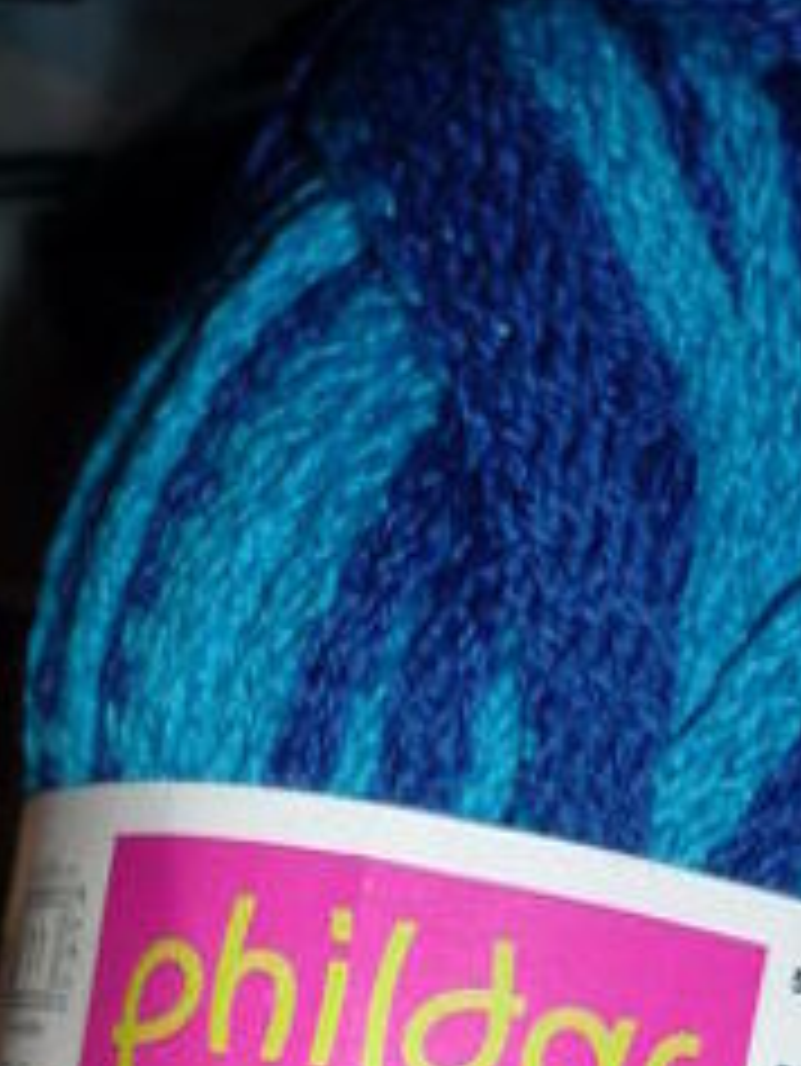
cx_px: 248
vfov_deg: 20.3
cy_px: 1349
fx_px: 2743
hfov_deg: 16.6
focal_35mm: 89
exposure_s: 1/30
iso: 100
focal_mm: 5.5
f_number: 2.8
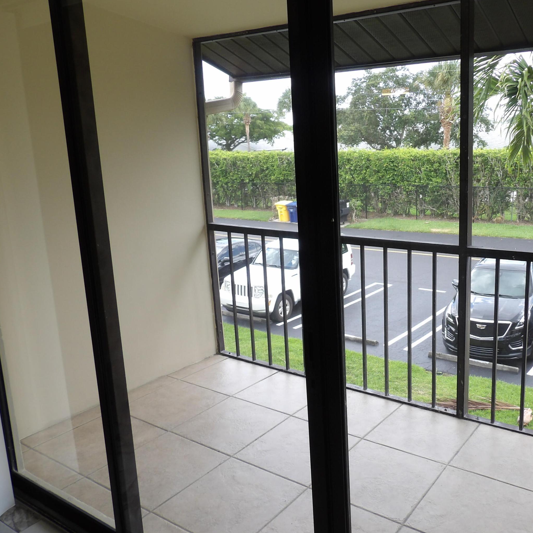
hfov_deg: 53.0
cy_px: 257
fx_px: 523
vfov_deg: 54.0
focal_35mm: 30
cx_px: 355
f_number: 3.2
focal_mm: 4.3
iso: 100
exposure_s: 1/72
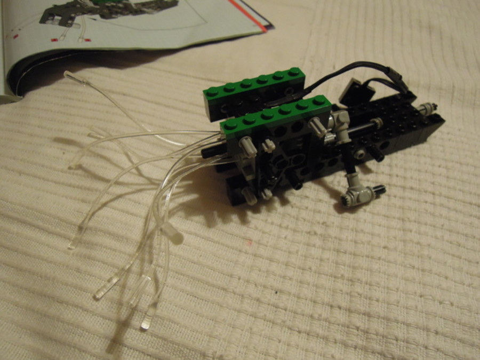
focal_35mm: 24
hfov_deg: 71.6
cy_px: 180
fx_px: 333
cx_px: 240
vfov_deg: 56.8
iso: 800
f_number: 2.8
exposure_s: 1/25
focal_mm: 4.3
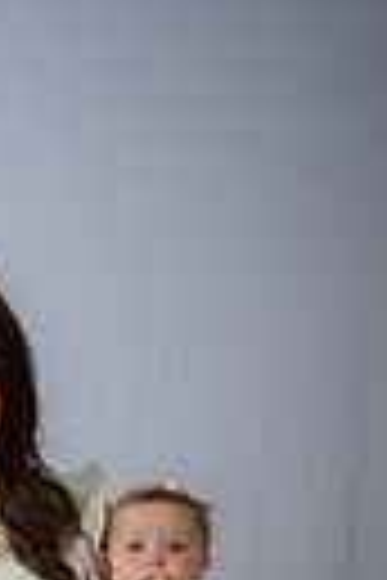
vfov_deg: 13.8
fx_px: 2241
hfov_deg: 9.6
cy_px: 890
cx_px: -182
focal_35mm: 139
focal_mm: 40
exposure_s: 1/200
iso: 250
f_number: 6.3
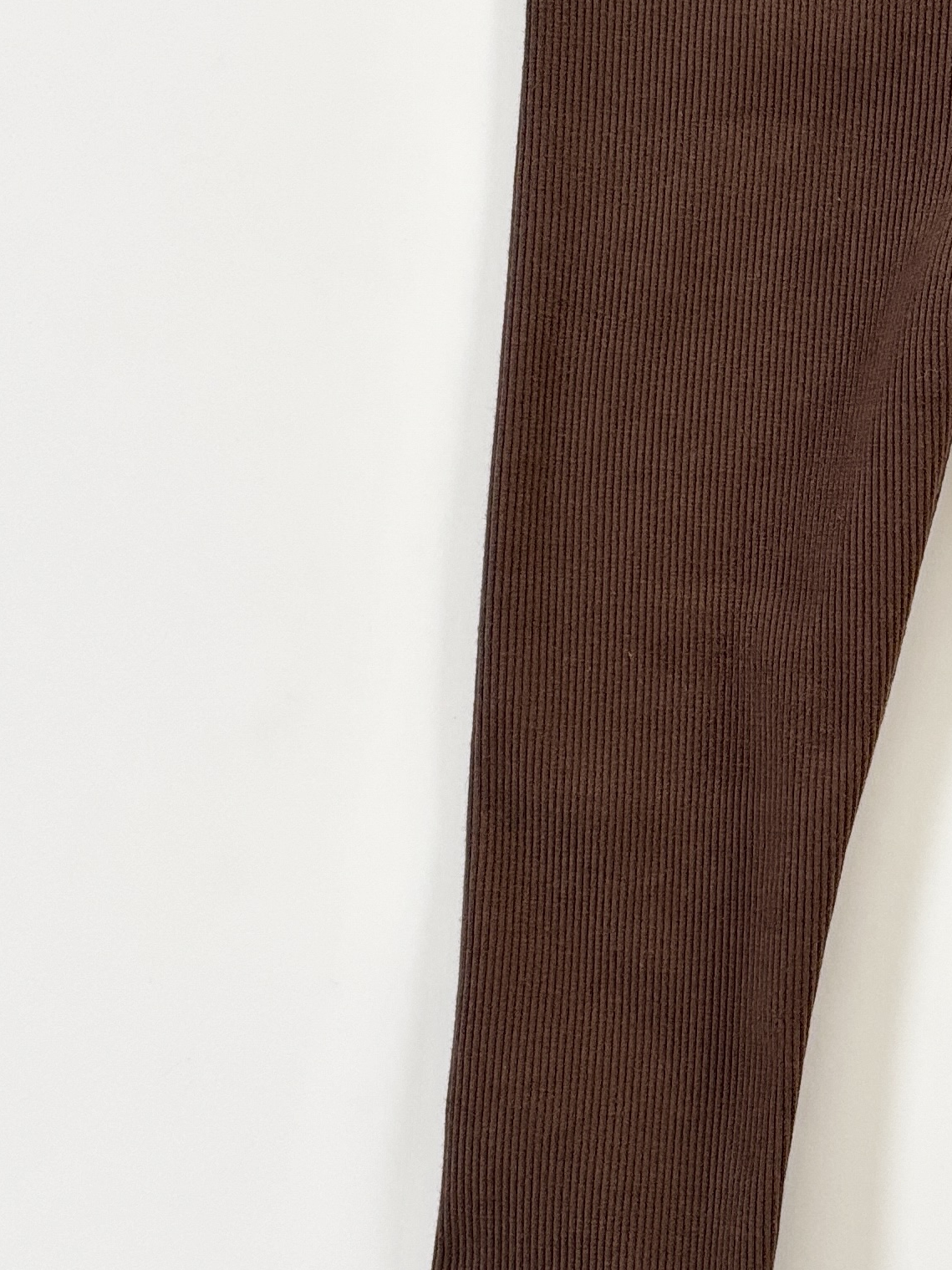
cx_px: 1041
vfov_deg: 28.2
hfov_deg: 20.3
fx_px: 2531
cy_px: 591
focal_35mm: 69
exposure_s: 1/60
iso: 200
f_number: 1.6
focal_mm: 5.96
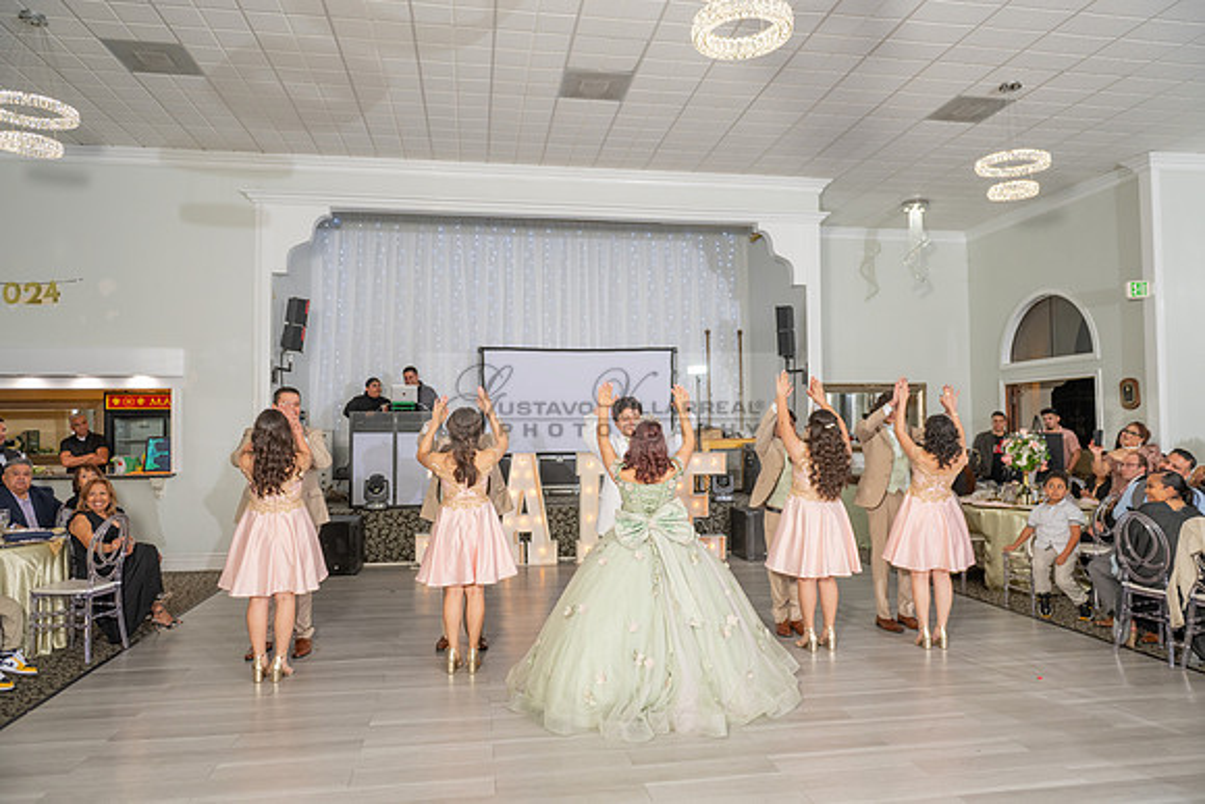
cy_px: 402
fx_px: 803
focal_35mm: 24
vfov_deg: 53.2
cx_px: 602
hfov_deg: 73.7
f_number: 3.5
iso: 500
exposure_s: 1/160
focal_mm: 24
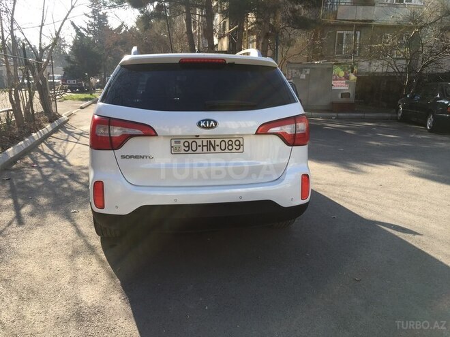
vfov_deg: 48.2
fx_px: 377
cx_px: 225
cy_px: 168
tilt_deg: -14.1
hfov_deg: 61.7
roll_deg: +0.2
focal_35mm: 29
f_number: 2.2
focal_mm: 4.15
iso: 25
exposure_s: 1/545
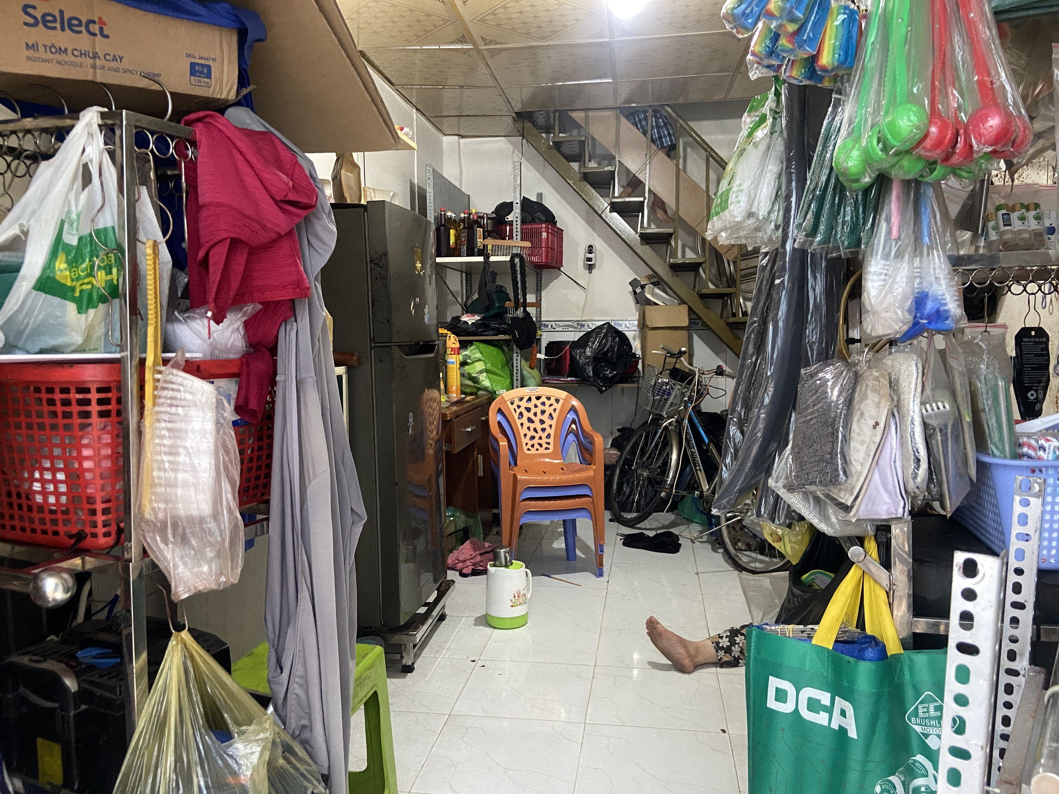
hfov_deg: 67.3
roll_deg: +1.5
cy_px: 397
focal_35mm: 26
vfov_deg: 53.1
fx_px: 795
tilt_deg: -3.8
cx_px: 530
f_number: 1.8
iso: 500
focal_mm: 4.25
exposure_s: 1/55
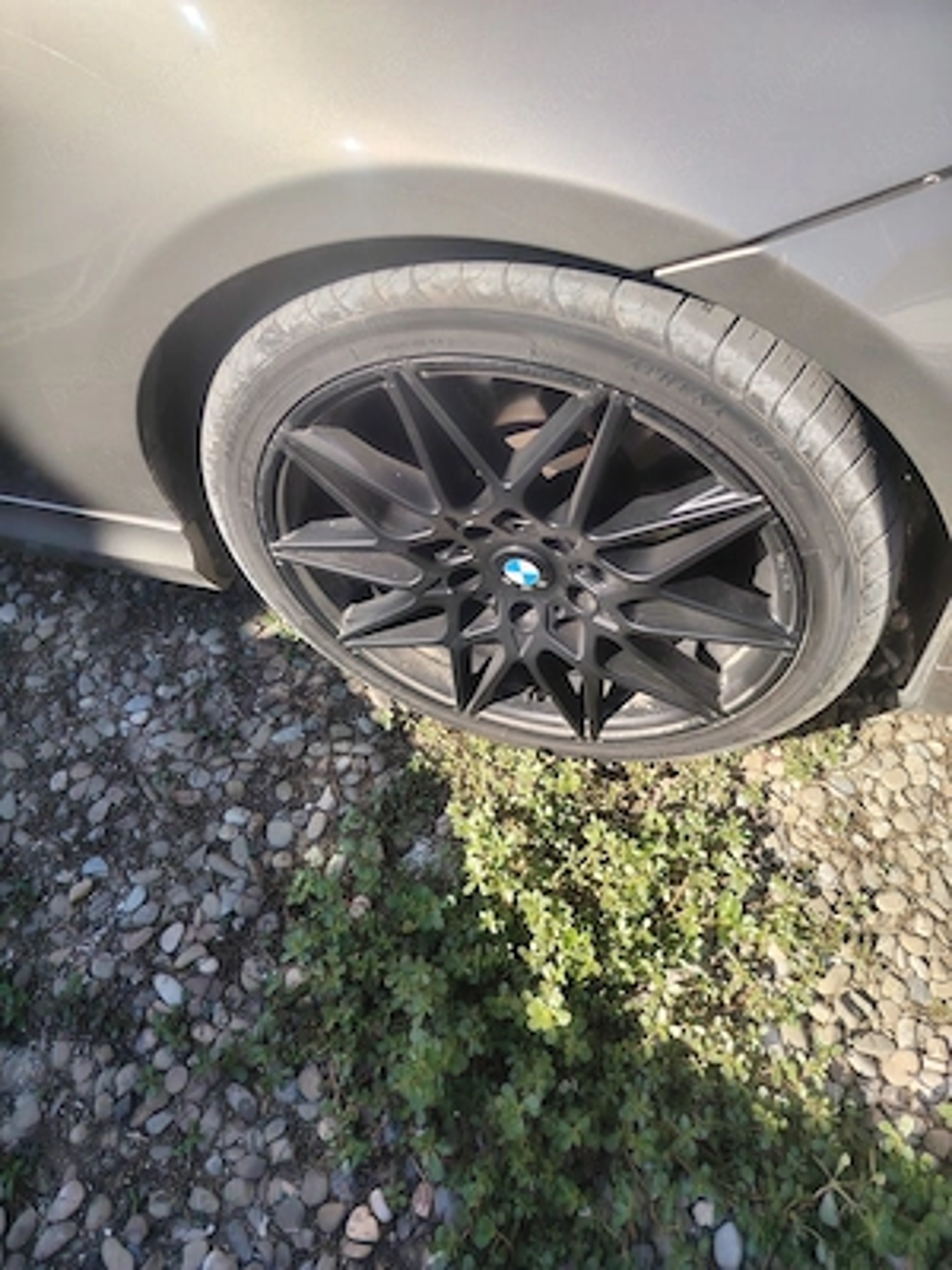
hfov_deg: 56.8
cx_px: 476
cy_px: 635
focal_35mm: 24
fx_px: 880
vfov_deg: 71.6
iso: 100
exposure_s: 1/679
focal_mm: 5.25
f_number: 1.75
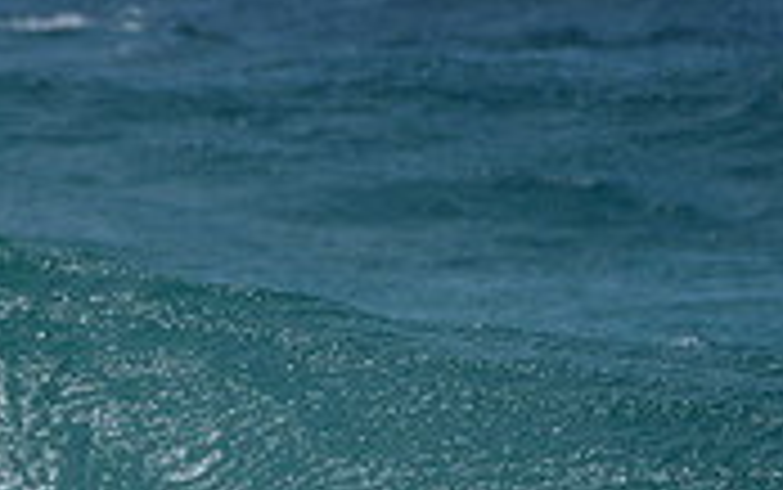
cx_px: -713
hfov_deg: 1.0
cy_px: 562
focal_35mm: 2089
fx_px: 44607
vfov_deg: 0.6
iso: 90
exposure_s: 1/2000
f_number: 5.6
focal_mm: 500
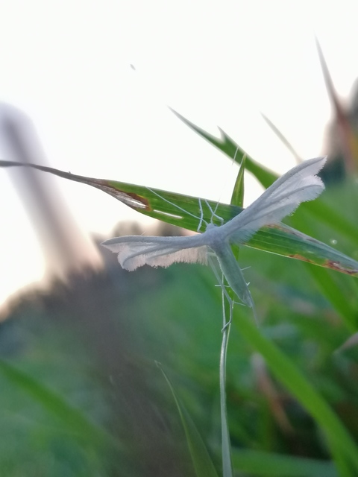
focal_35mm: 57
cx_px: 179
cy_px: 238
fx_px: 786
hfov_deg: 25.7
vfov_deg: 33.8
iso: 200
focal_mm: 3.95
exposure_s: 1/30
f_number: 1.8
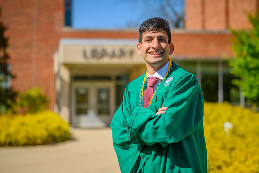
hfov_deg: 21.8
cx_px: 134
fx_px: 673
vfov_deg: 14.6
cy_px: 81
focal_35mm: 94
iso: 125
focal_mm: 87
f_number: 2.8
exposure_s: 1/6400
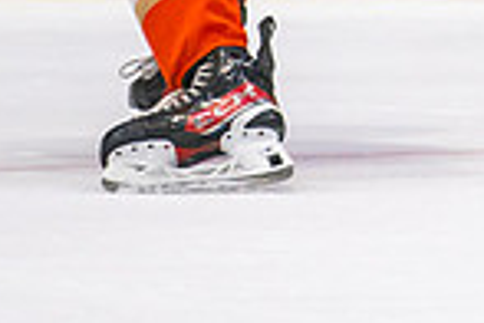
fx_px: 17530
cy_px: -167
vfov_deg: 1.1
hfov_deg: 1.6
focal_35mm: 1304
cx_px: 805
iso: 800
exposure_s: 1/640
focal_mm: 180
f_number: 2.8
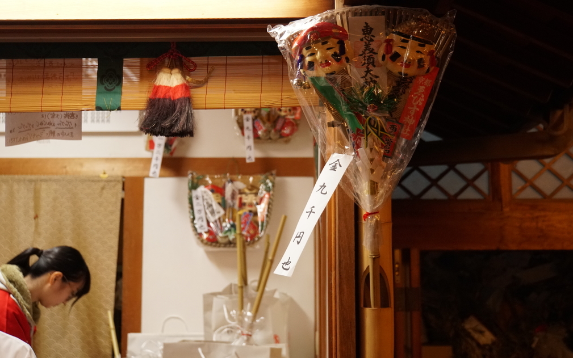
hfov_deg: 33.7
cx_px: 290
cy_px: 172
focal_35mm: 61
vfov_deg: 21.5
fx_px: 945
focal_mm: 39
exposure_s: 1/60
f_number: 4.5
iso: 2500
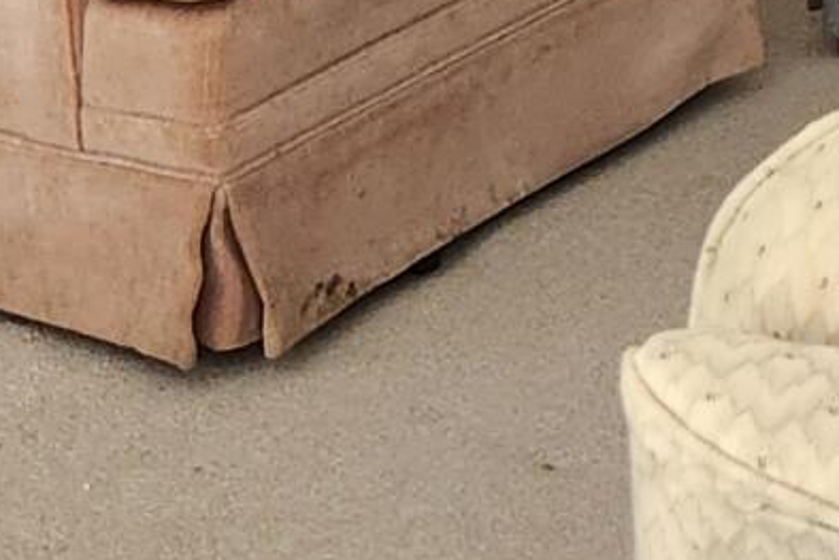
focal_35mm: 182
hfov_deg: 10.6
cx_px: 1546
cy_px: -1007
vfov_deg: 6.9
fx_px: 4243
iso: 200
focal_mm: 5.4
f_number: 1.8
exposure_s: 1/180
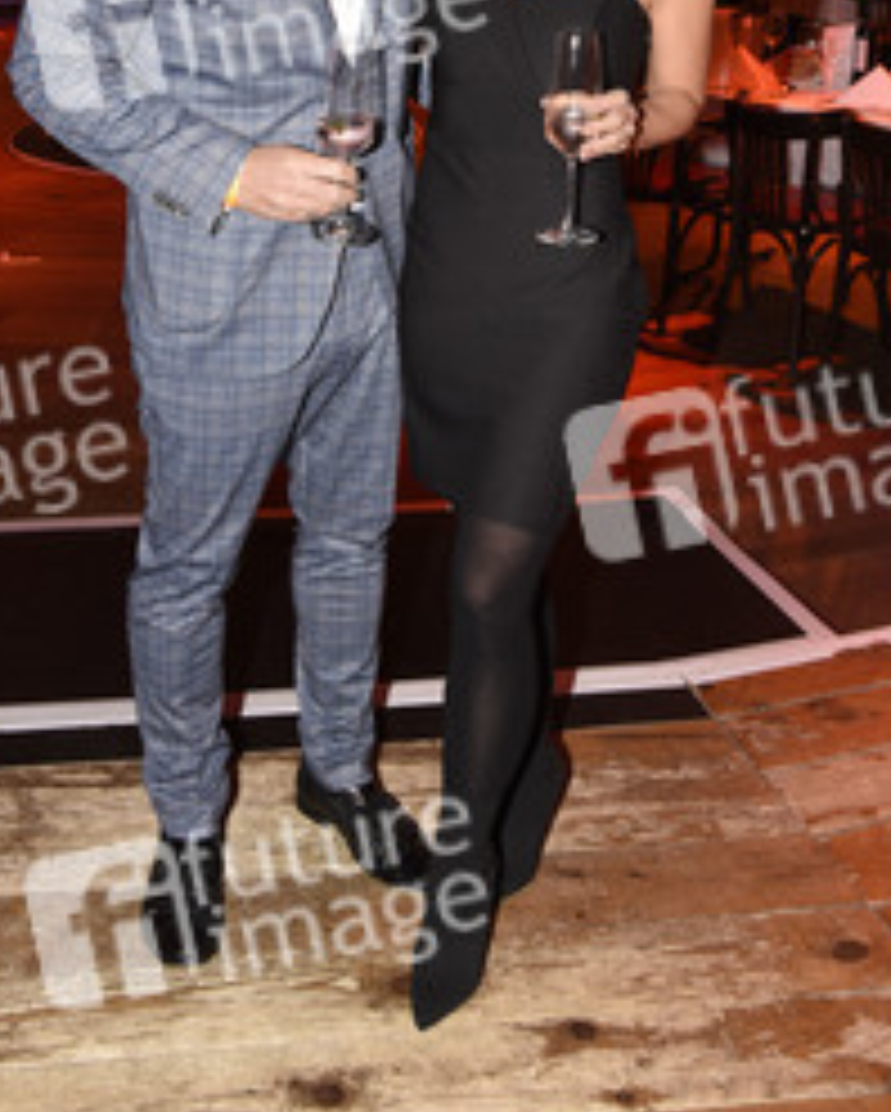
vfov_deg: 38.1
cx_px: 387
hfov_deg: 32.1
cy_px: 230
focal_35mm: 47
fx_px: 1547
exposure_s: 1/60
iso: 2500
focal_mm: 31
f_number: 6.3
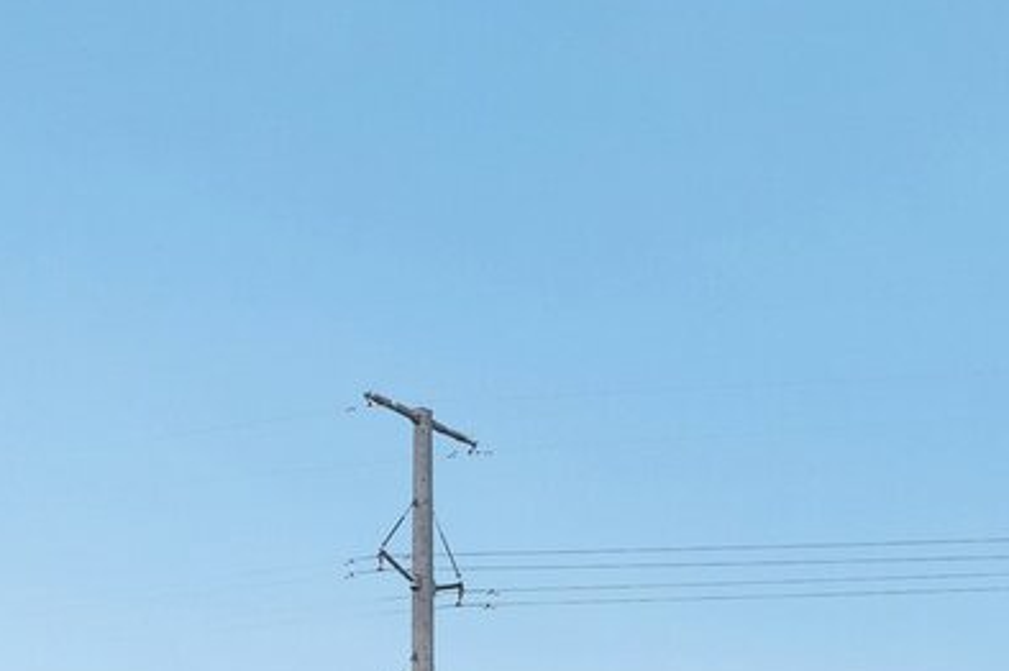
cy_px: 1352
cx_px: 1158
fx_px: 2996
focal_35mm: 107
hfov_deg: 18.3
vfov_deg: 11.5
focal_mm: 26
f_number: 8
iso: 100
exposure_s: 1/200
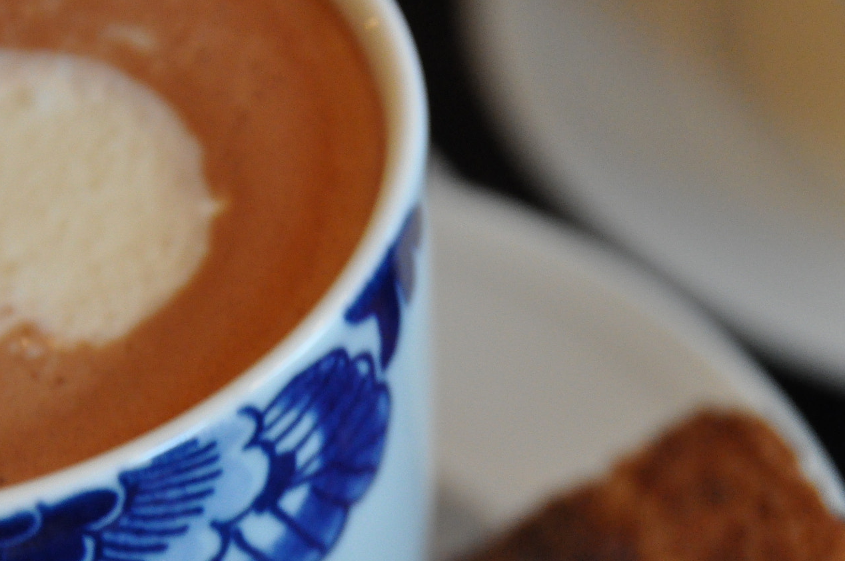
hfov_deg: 6.5
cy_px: 404
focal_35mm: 315
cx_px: 349
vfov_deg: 4.4
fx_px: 7384
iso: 2000
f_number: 5.6
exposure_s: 1/80
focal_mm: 130
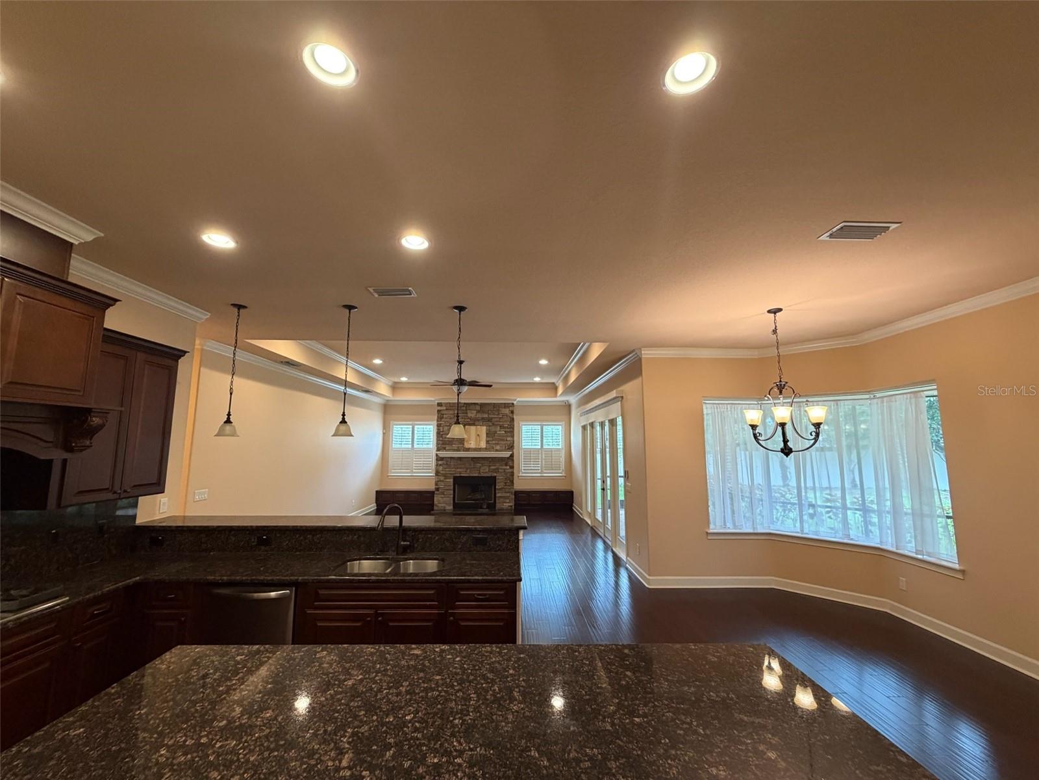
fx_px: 420
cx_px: 520
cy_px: 390
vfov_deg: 85.7
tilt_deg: +7.5
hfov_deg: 102.1
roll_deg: -0.3
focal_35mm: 14
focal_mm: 2.22
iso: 320
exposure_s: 1/60
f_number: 2.2
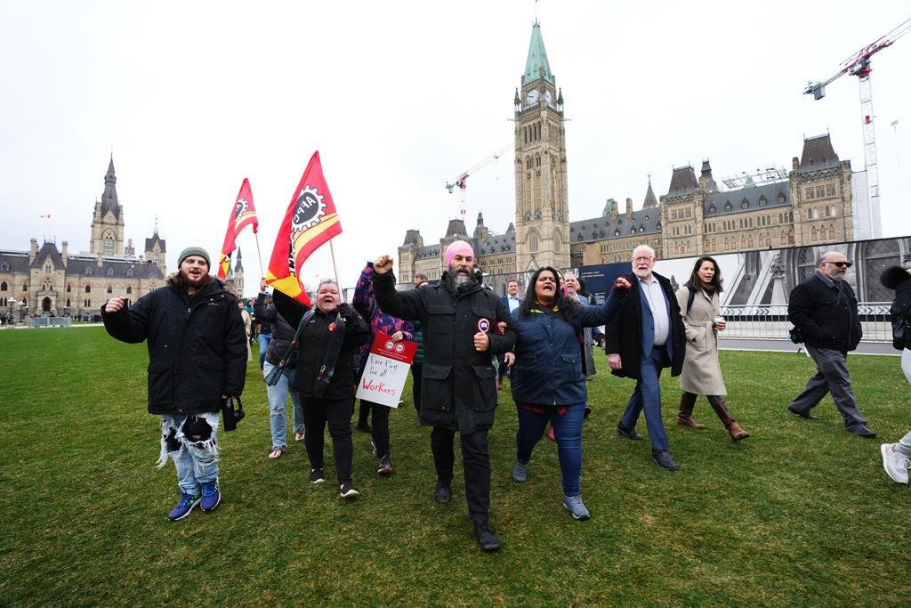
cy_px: 304
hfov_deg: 96.7
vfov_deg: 73.8
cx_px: 456
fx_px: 405
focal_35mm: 16
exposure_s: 1/640
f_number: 4.5
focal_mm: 16
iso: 400
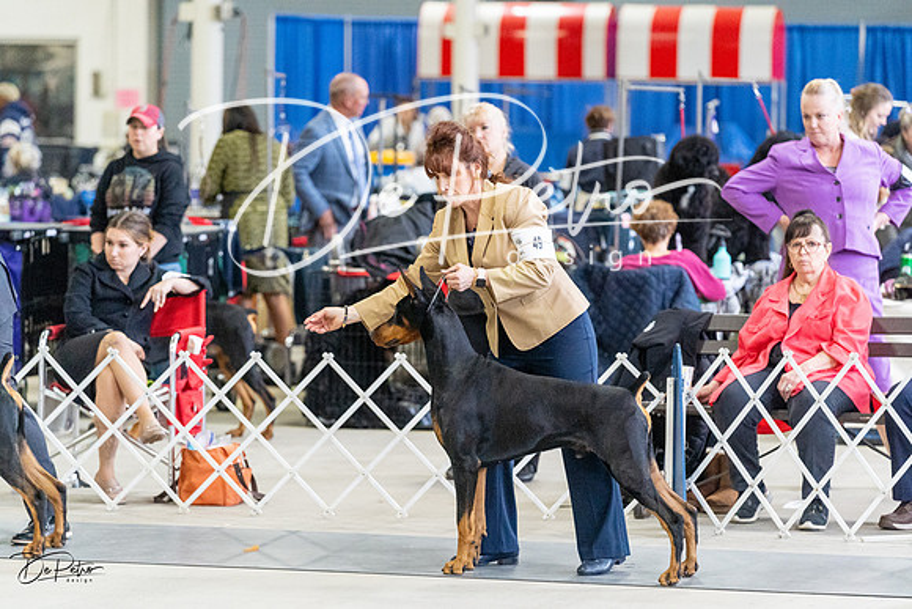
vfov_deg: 7.9
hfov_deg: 11.9
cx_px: 456
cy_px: 304
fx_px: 4383
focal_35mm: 173
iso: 6400
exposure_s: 1/320
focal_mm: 173
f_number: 4
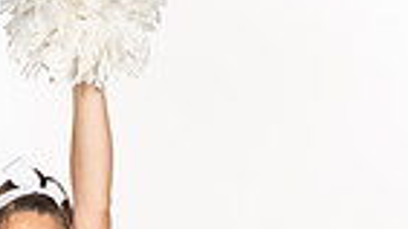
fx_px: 2356
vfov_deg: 5.4
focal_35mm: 218
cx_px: 69
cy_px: 568
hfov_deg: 9.9
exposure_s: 1/500
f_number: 7.1
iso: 200
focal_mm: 65
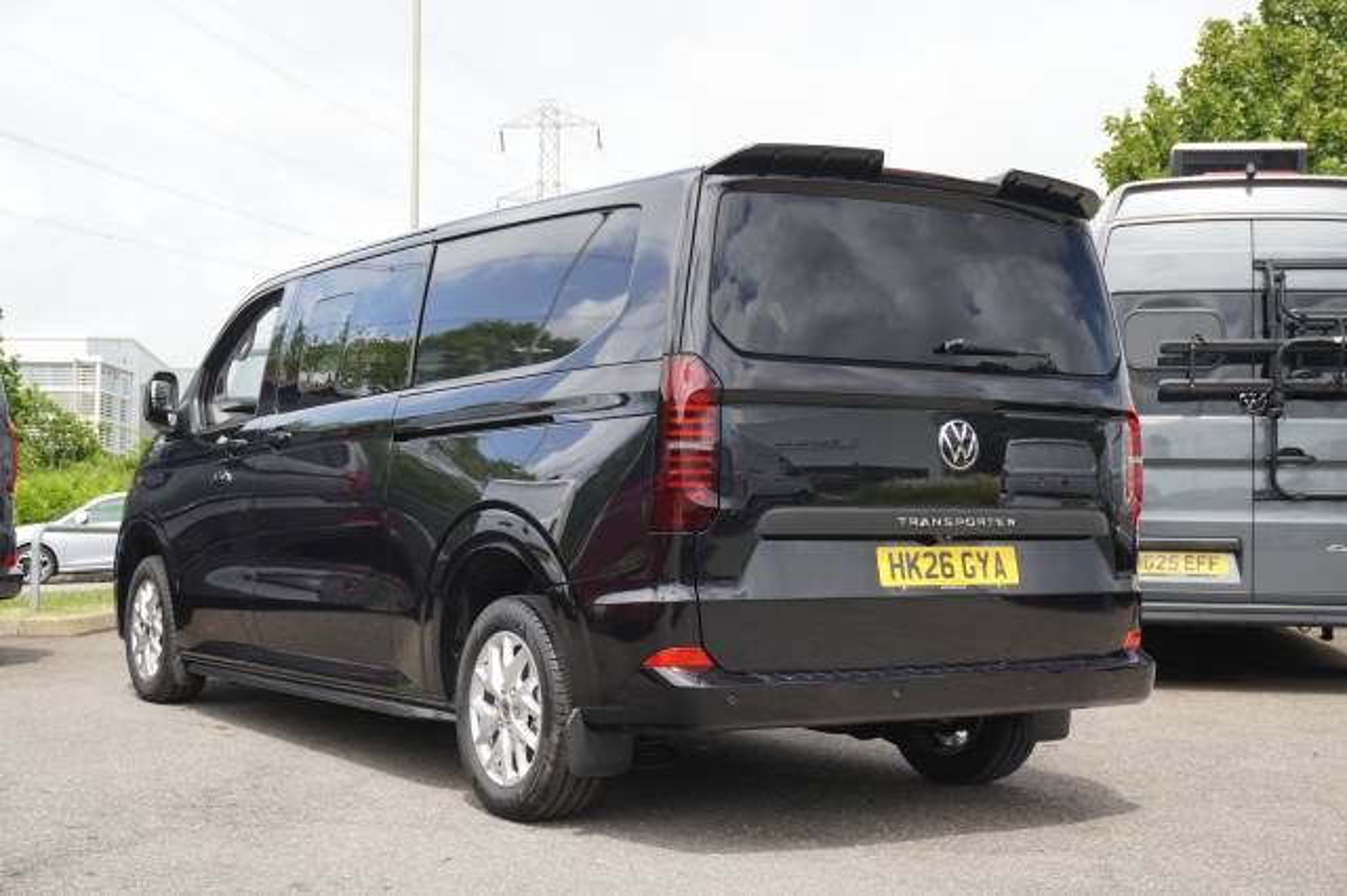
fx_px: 1851
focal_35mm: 50
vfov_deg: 27.2
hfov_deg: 40.0
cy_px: 448
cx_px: 674
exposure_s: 1/100
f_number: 6.3
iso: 100
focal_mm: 33
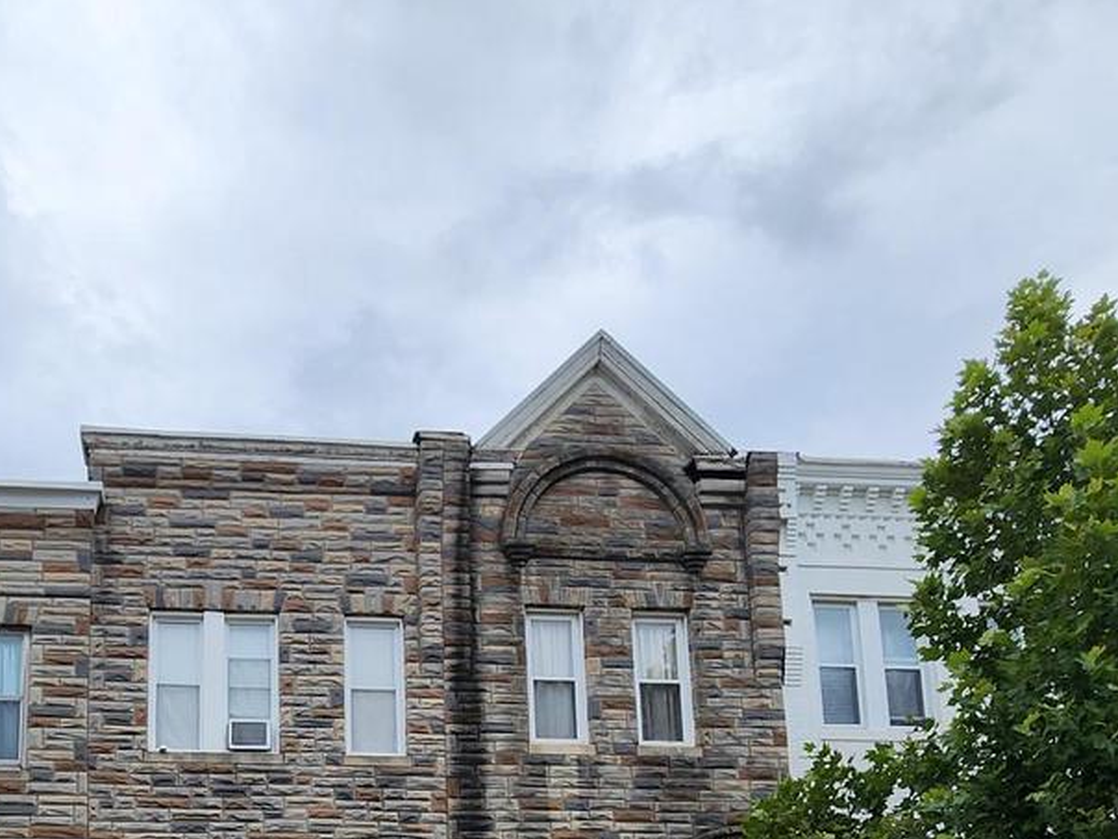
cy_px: 904
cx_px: 244
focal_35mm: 31
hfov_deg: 54.8
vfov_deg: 38.4
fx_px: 1001
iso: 50
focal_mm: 2.2
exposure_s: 1/1794
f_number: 2.2
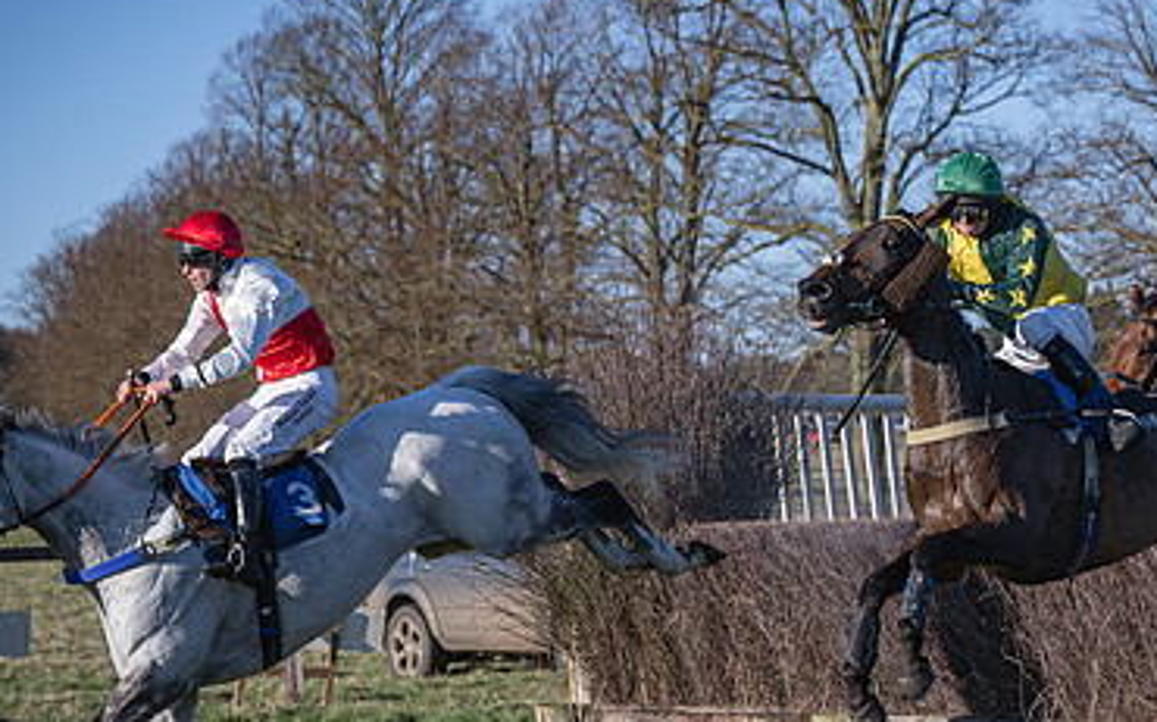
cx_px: 1040
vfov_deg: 8.5
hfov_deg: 13.5
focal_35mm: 154
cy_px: 547
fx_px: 4854
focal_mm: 70
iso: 200
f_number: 4
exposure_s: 1/2500
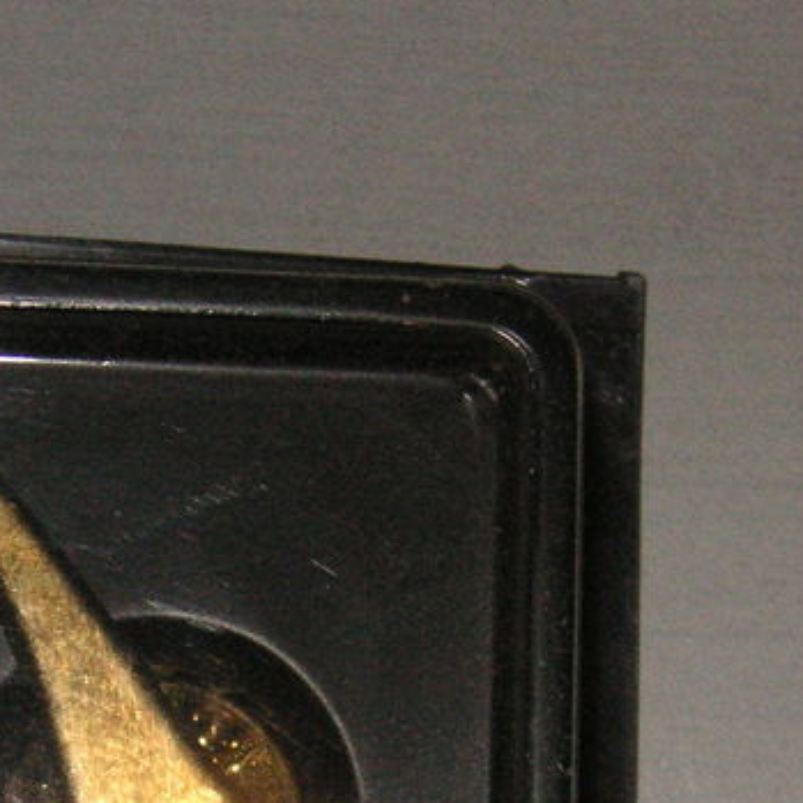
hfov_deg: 10.4
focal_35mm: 167
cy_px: 828
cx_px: 207
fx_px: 4383
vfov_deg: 10.4
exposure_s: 1/60
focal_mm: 11
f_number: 9.5
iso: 160
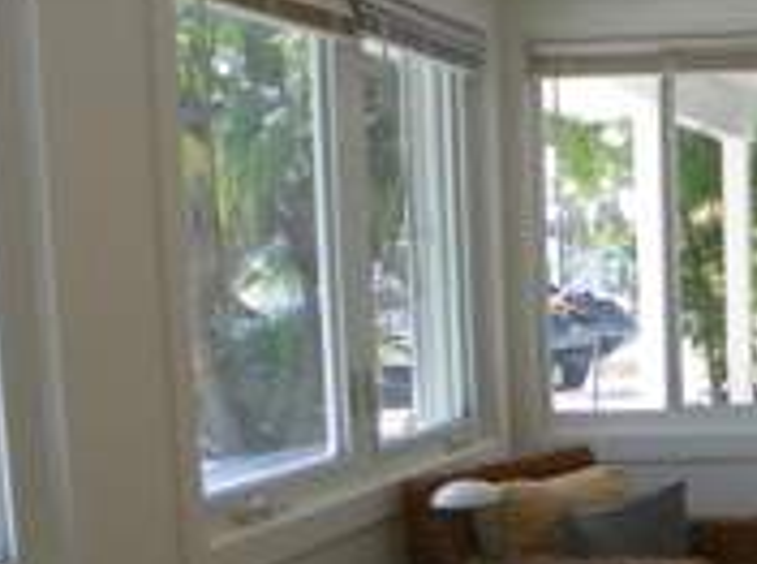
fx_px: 1548
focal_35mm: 71
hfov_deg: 23.9
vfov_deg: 20.3
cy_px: 467
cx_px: 1002
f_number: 2.8
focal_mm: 4.6
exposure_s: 1/60
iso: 64
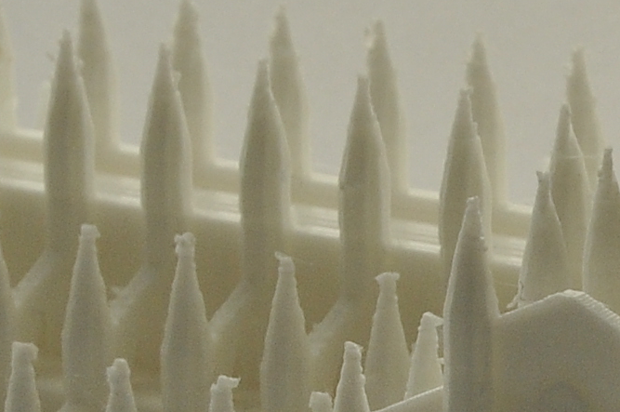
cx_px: 715
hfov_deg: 3.8
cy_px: 643
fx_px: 9289
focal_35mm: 540
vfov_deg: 2.5
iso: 400
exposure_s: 1/160
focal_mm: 56
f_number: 13
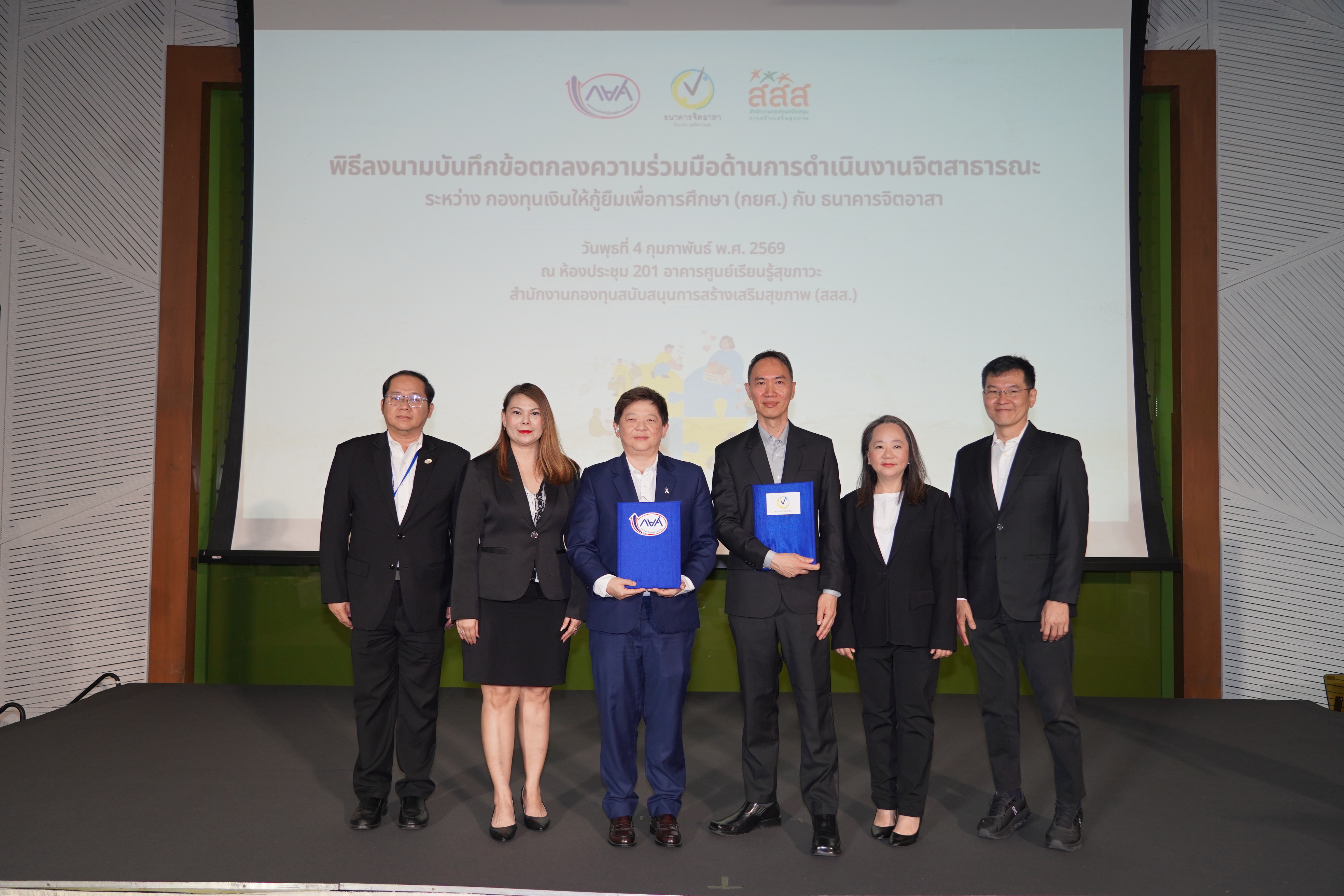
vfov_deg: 43.6
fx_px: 1120
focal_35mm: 30
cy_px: 448
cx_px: 672
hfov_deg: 61.9
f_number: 4
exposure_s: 1/160
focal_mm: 30
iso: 640
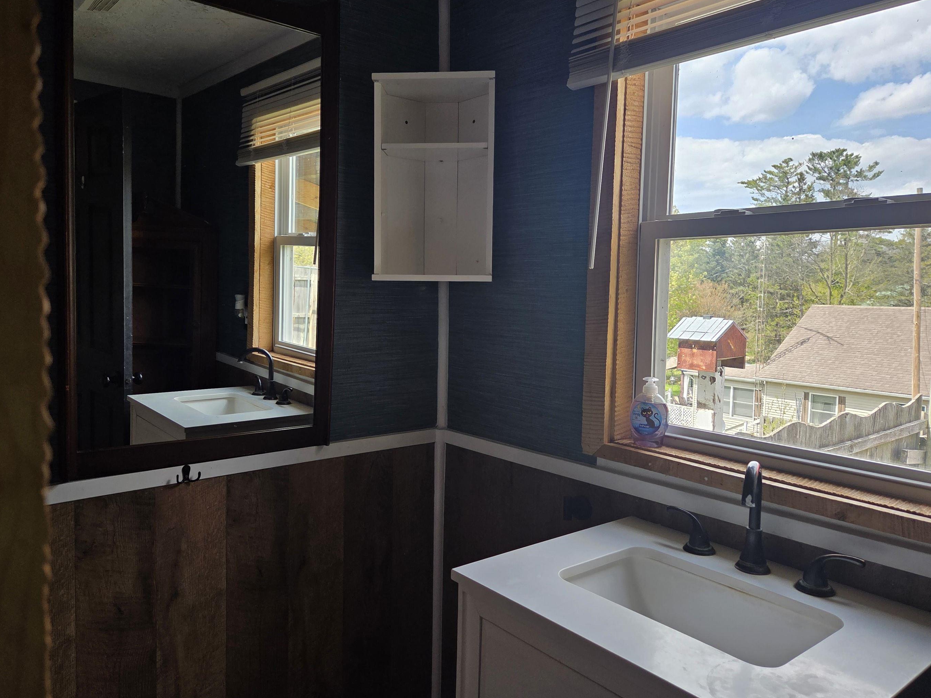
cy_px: 336
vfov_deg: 53.0
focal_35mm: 26
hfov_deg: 67.3
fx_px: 699
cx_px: 442
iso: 80
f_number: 1.8
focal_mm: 5.4
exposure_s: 1/634
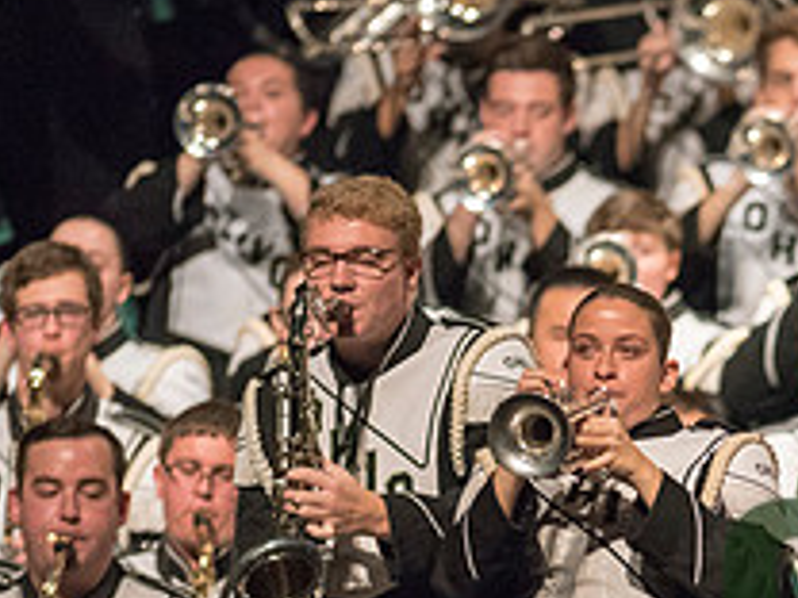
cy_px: 680
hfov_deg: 2.5
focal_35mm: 805
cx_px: 1013
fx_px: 18558
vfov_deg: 1.8
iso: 4000
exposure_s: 1/500
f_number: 2.8
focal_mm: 300
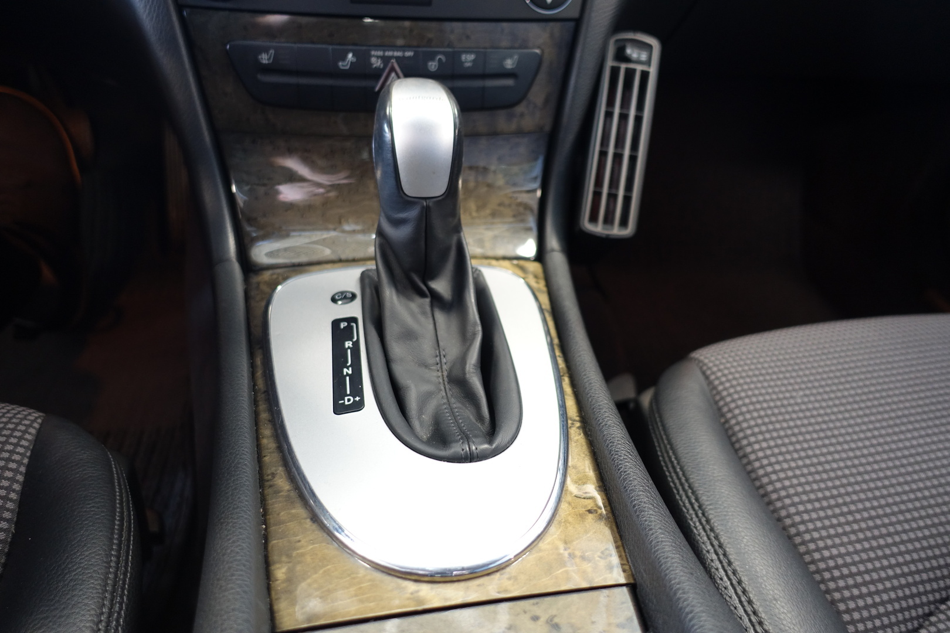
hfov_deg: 73.7
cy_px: 316
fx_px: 633
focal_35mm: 24
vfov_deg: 53.1
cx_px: 475
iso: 400
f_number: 1.8
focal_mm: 8.8
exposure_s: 1/30
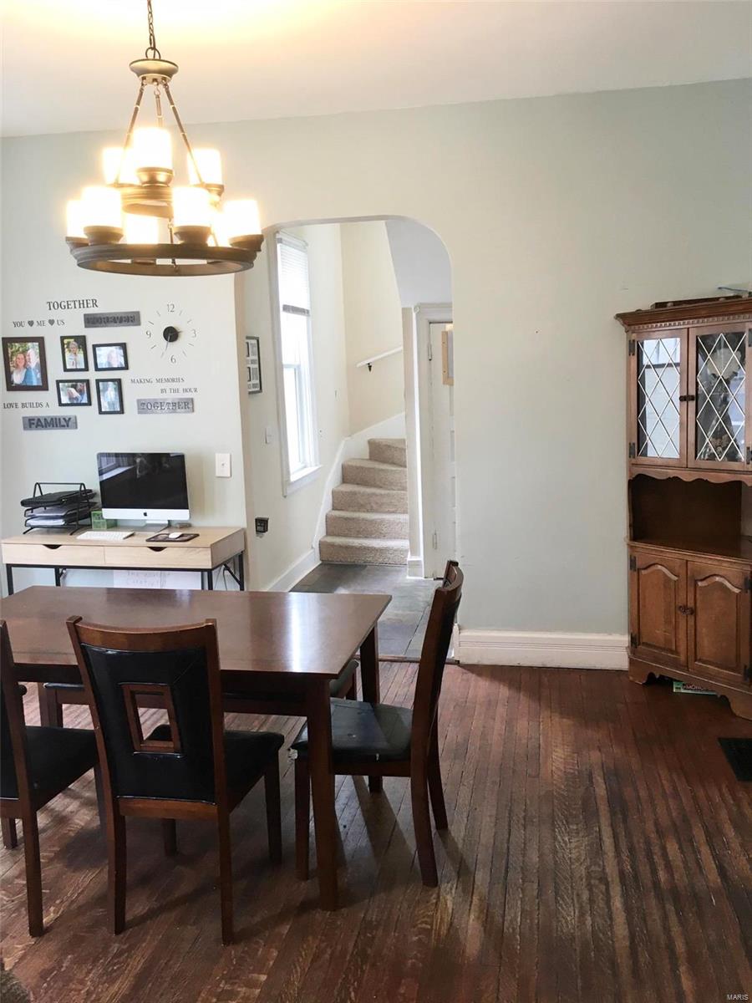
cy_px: 502
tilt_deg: -10.8
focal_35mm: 29
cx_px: 376
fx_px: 840
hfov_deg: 48.2
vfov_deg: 61.7
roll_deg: +1.3
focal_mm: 4.15
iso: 64
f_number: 2.2
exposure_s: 1/30
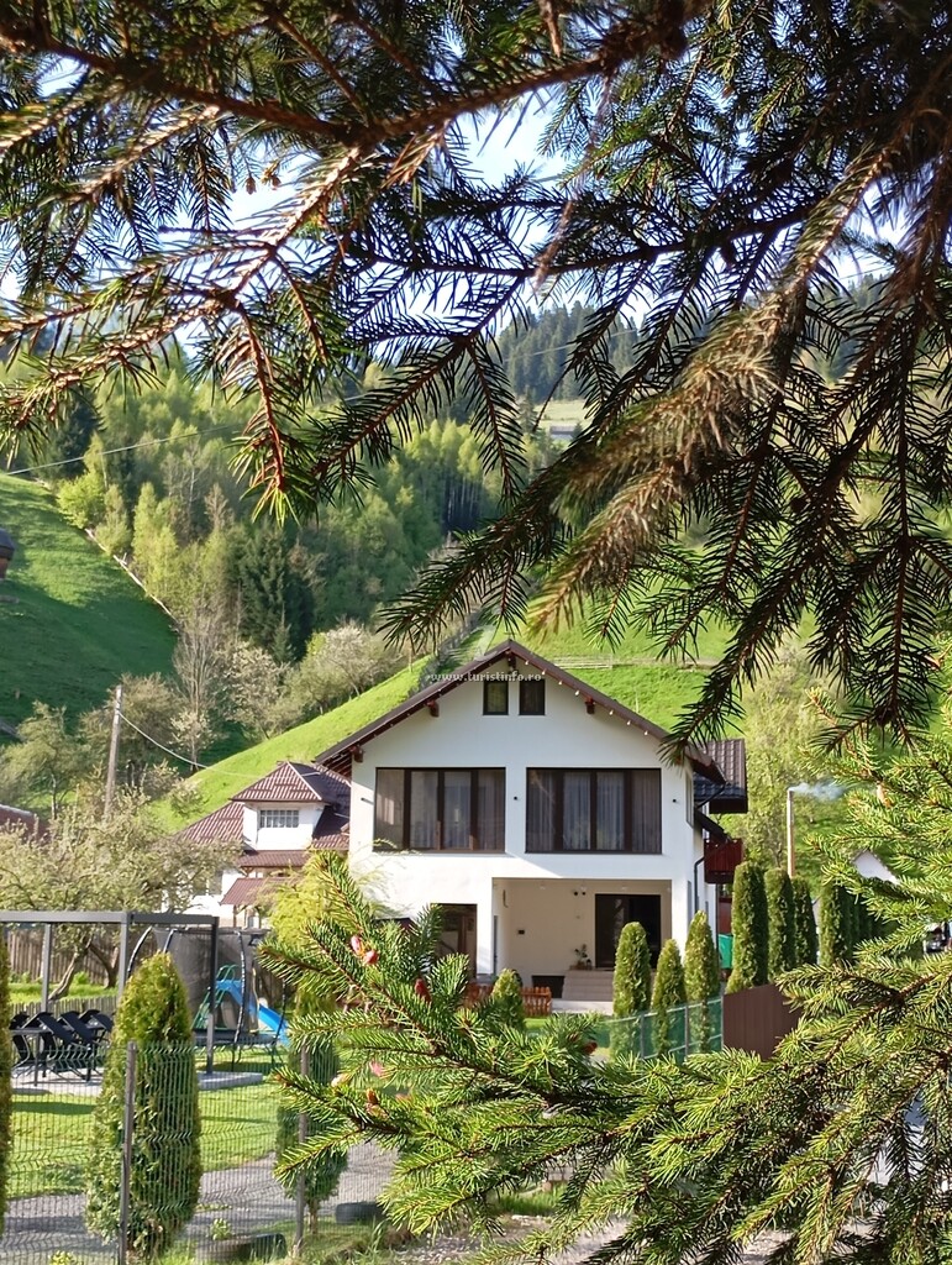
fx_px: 1792
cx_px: 476
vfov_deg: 38.9
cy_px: 632
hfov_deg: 29.7
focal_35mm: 49
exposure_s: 1/108
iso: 100
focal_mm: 4.27
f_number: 1.8
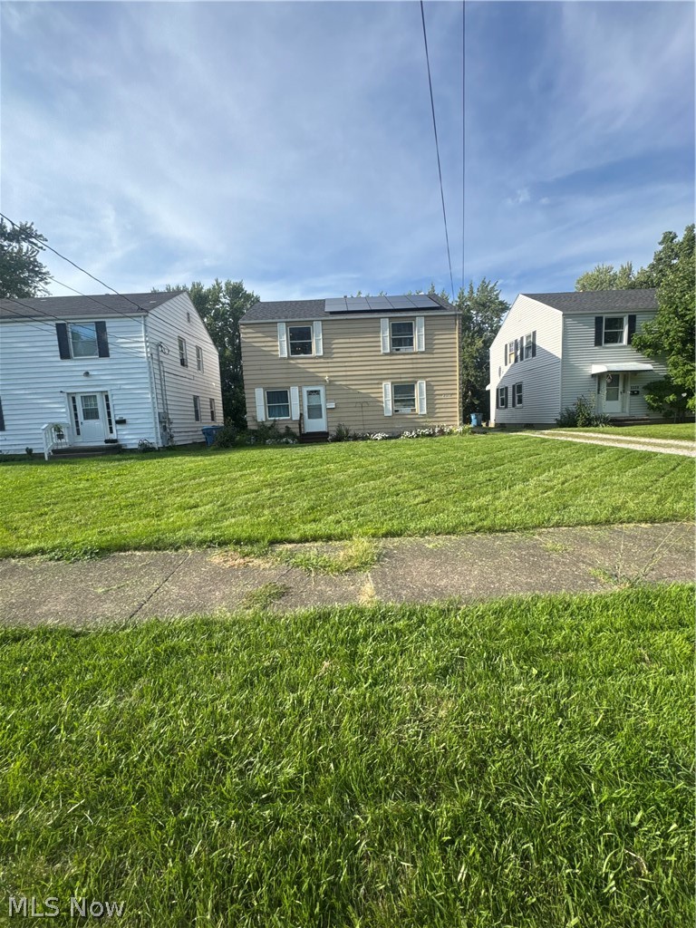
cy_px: 464
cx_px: 348
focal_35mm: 14
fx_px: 375
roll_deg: +4.2
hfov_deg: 85.7
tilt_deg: -5.4
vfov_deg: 102.1
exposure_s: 1/1217
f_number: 2.2
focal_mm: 2.22
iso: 50
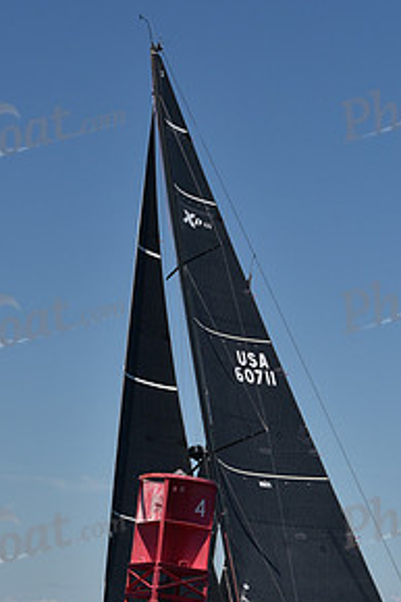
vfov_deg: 14.6
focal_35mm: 140
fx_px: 2342
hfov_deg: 9.8
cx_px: 234
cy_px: 417
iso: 250
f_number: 6.3
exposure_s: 1/800
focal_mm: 70
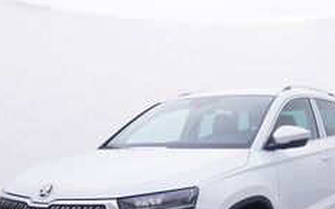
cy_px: 191
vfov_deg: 23.2
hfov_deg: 36.5
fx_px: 495
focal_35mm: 54
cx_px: 251
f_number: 5
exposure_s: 1/80
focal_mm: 15
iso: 200
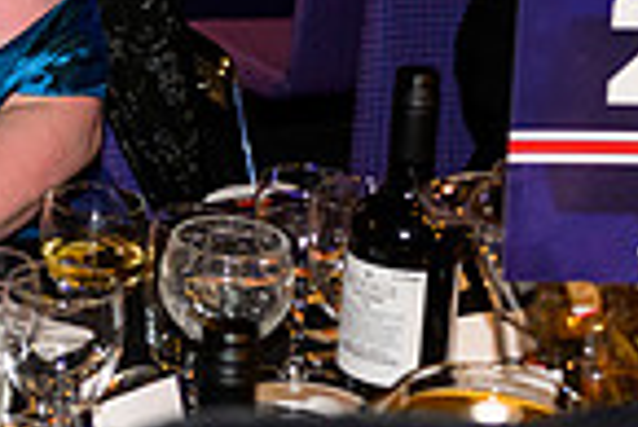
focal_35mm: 140
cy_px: -15
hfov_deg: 13.0
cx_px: -581
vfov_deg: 9.7
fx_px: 2484
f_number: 4
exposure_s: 1/160
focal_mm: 35
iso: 4000
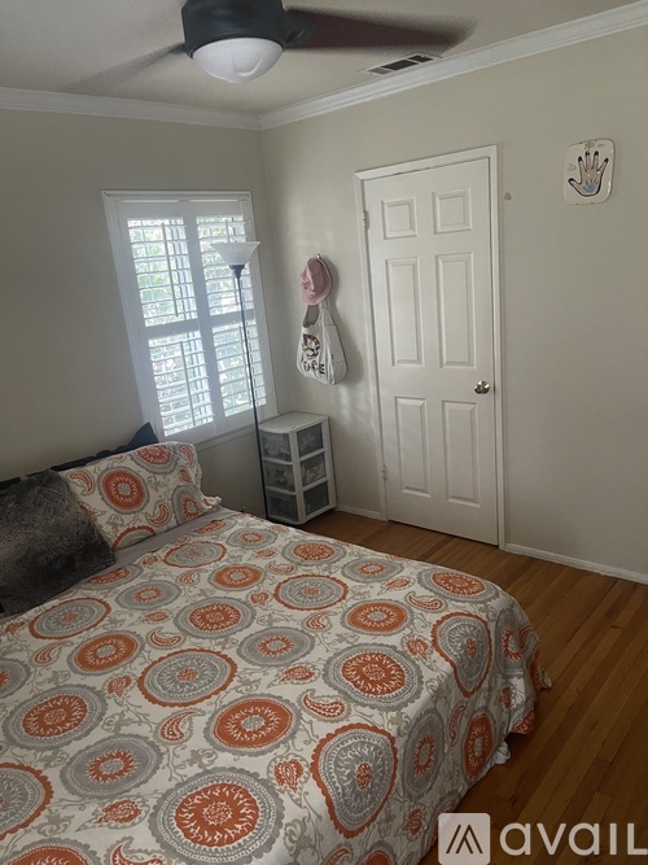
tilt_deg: -16.4
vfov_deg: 67.3
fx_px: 649
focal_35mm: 26
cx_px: 324
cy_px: 432
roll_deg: +6.3
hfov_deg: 53.0
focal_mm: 5.1
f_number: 1.6
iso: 500
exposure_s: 1/40
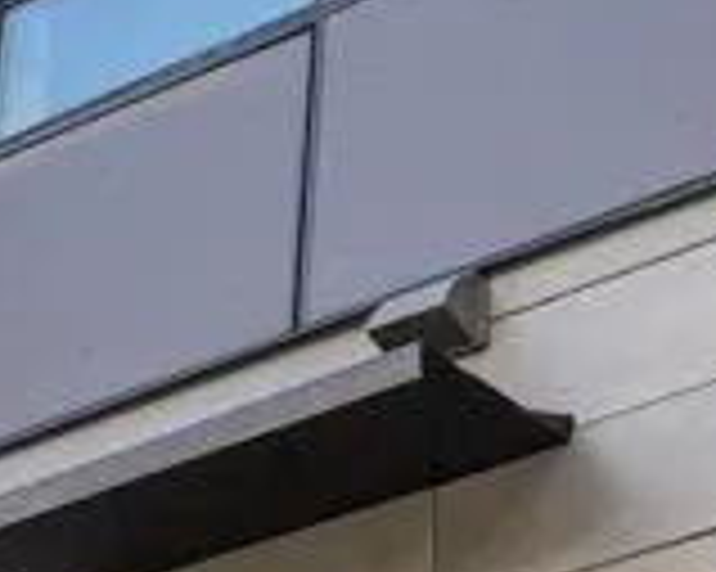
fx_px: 2880
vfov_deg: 11.1
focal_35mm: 136
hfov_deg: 14.1
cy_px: 718
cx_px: 567
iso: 100
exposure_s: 1/13
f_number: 8
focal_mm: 18
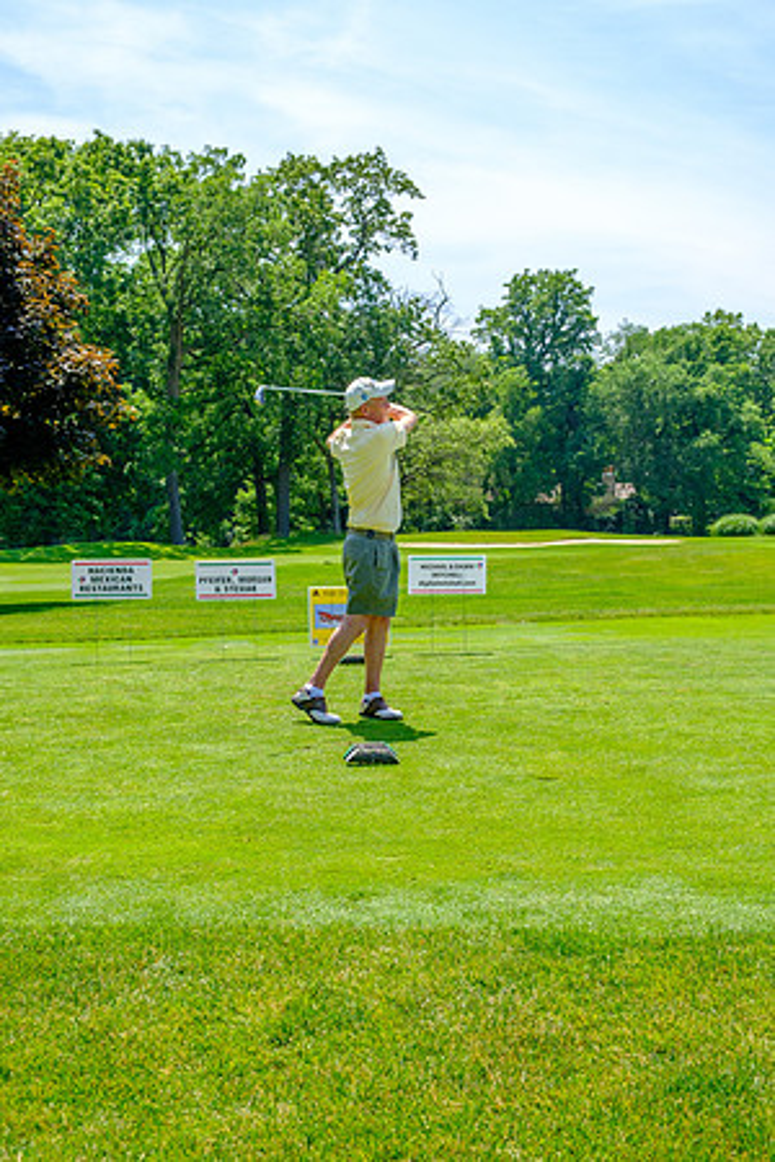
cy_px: 581
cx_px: 388
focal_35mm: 47
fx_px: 1518
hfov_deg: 28.6
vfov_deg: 41.9
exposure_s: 1/250
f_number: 6.4
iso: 200
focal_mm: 31.5
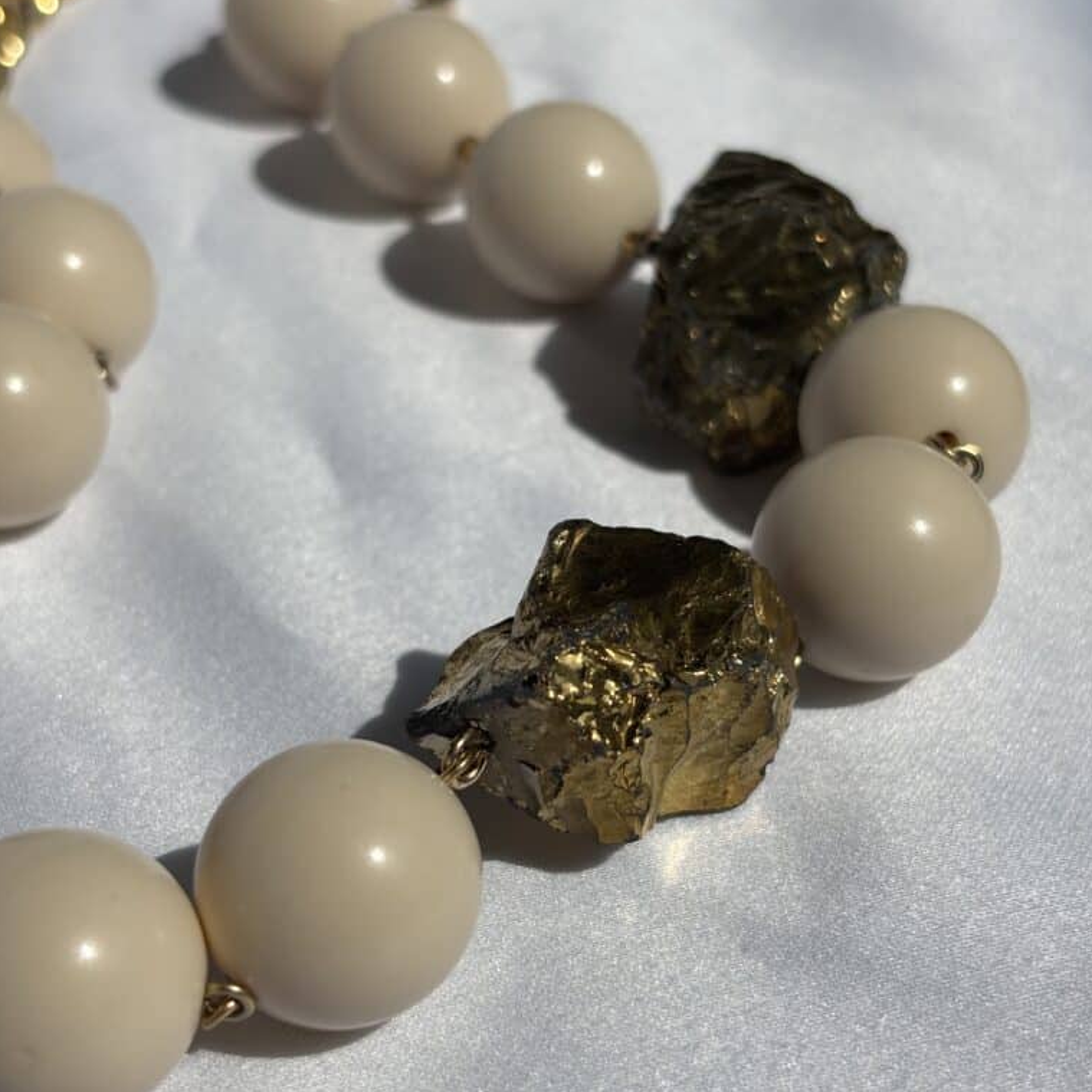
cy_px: 568
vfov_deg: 27.7
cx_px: 547
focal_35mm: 62
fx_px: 2213
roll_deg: -0.1
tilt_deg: -39.2
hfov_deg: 27.7
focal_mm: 5.96
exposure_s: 1/6711
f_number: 1.6
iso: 32
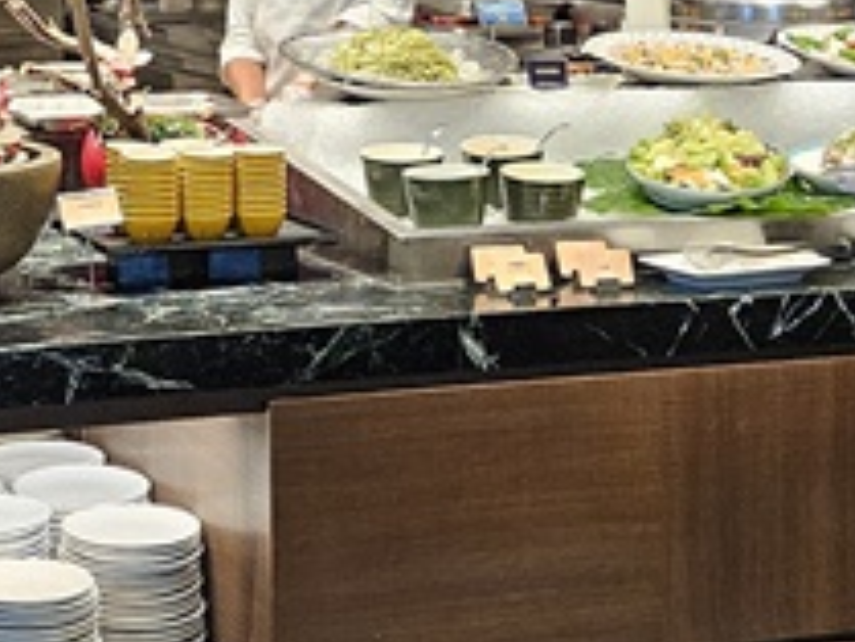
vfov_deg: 13.0
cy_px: -176
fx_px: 2719
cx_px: 123
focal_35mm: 110
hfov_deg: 17.7
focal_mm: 5.4
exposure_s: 1/60
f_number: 1.8
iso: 500
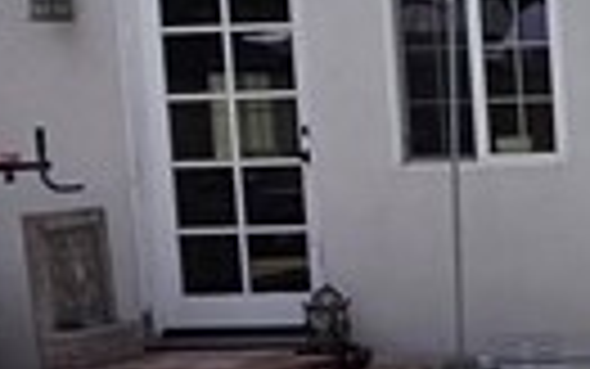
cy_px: 230
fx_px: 1737
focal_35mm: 108
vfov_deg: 12.1
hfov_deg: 14.6
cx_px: 1297
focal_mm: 2.2
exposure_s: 1/3677
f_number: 1.9
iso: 40
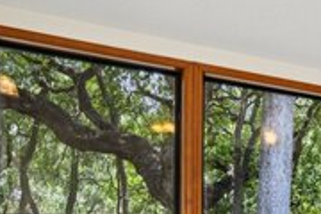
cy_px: 261
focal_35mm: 57
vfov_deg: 21.9
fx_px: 508
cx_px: 474
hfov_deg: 26.2
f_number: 8
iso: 400
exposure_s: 1/30
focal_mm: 16
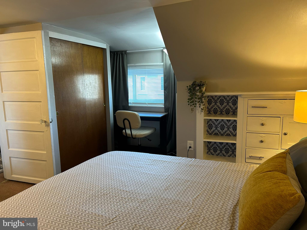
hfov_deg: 67.3
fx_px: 231
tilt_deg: -9.5
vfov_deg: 53.1
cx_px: 154
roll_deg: +1.6
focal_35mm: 26
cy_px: 115
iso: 160
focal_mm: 5.7
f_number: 1.5
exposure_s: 1/60
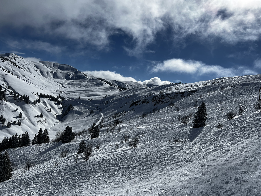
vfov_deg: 53.1
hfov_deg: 67.3
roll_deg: -8.4
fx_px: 196
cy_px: 98
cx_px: 130
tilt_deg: -3.5
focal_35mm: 26
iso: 40
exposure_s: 1/16393
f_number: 1.5
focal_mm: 5.7
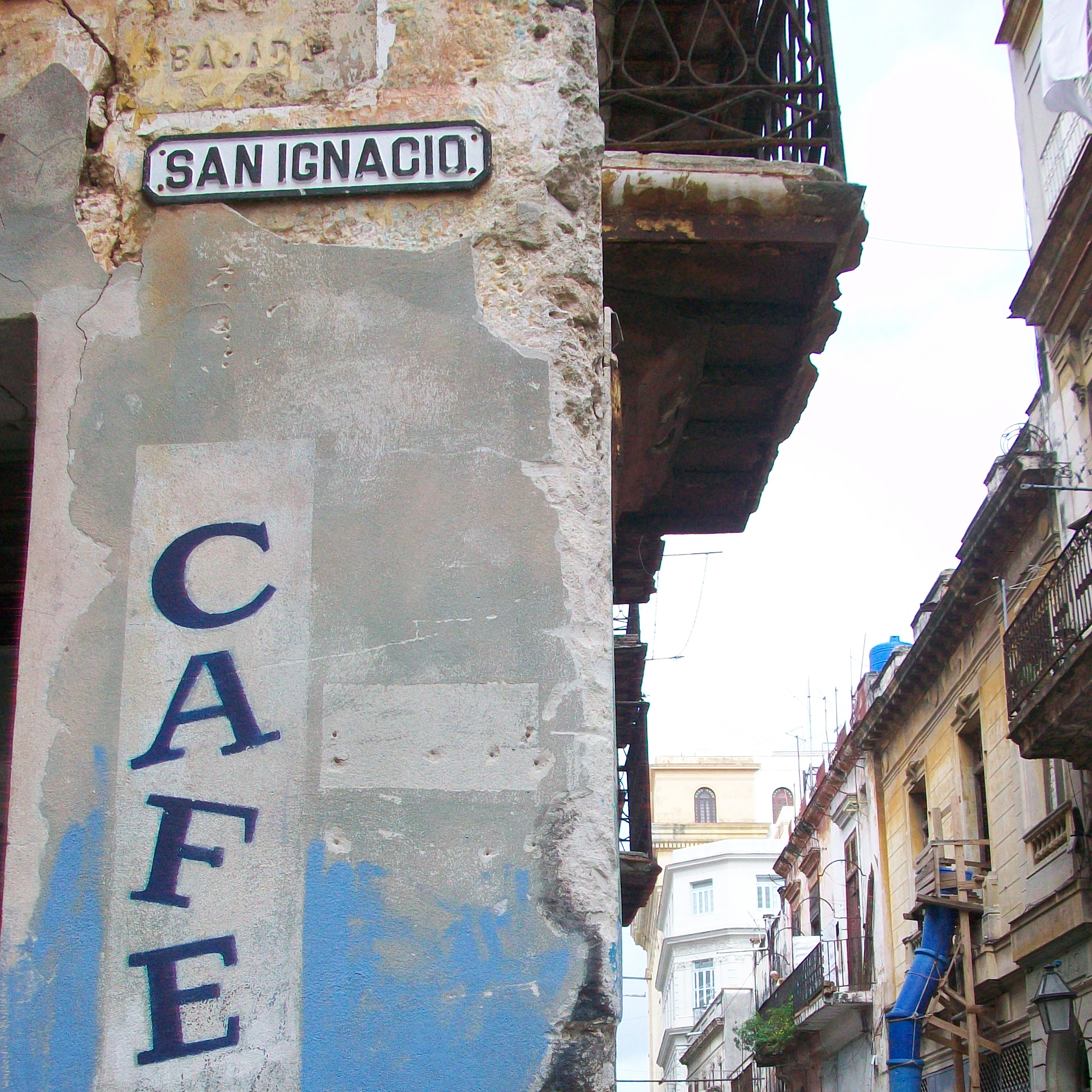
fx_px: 1570
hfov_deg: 38.3
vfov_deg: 37.3
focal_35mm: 44
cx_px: 498
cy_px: 837
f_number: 2.8
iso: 99
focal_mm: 5.7
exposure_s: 1/500
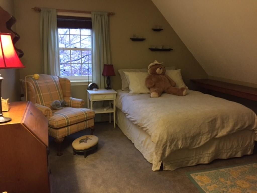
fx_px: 215
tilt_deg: -11.3
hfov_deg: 61.7
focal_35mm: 29
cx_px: 128
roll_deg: -1.4
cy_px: 96
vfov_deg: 48.2
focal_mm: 4.15
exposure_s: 1/15
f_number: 2.2
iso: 500
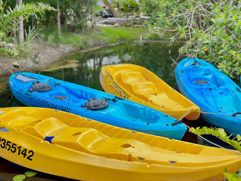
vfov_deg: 30.3
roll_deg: +1.2
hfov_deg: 39.7
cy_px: 90
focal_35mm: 48
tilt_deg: -16.0
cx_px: 120
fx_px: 334
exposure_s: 1/1212
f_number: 1.78
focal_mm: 6.86
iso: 80
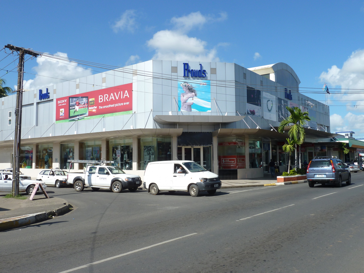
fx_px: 336
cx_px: 182
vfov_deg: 44.2
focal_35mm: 32
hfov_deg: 56.8
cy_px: 136
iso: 80
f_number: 4.5
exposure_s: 1/500
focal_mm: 5.3
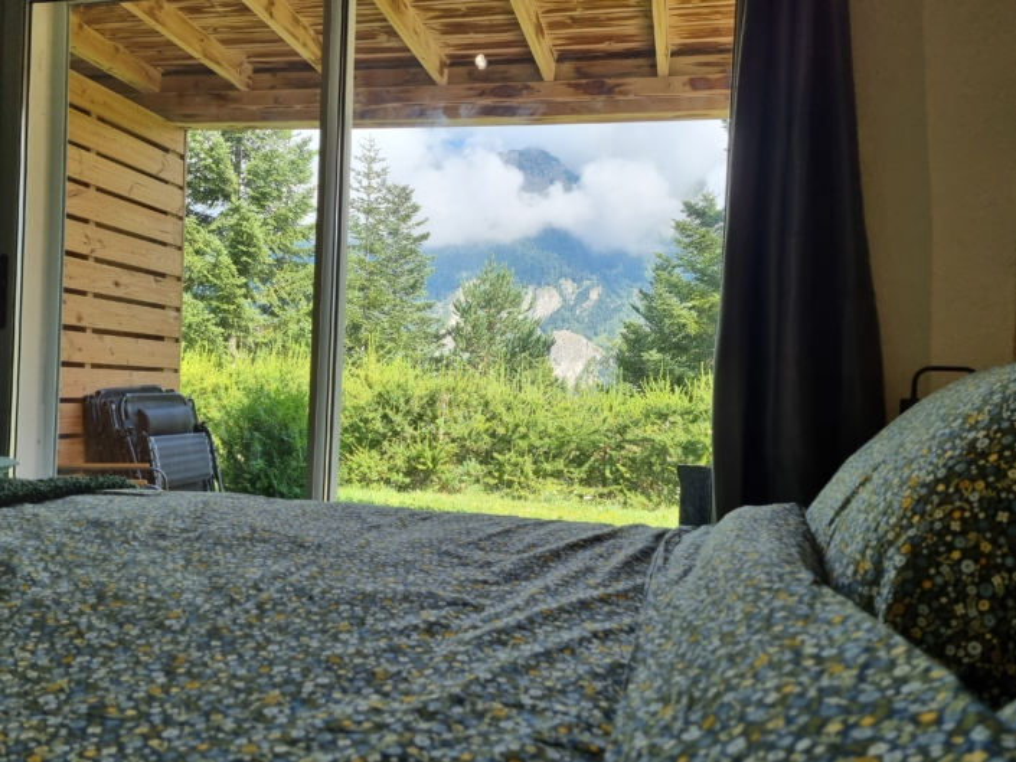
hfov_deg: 67.3
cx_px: 508
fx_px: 763
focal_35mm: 26
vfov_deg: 53.1
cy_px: 381
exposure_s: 1/610
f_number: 1.8
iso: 50
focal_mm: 5.4
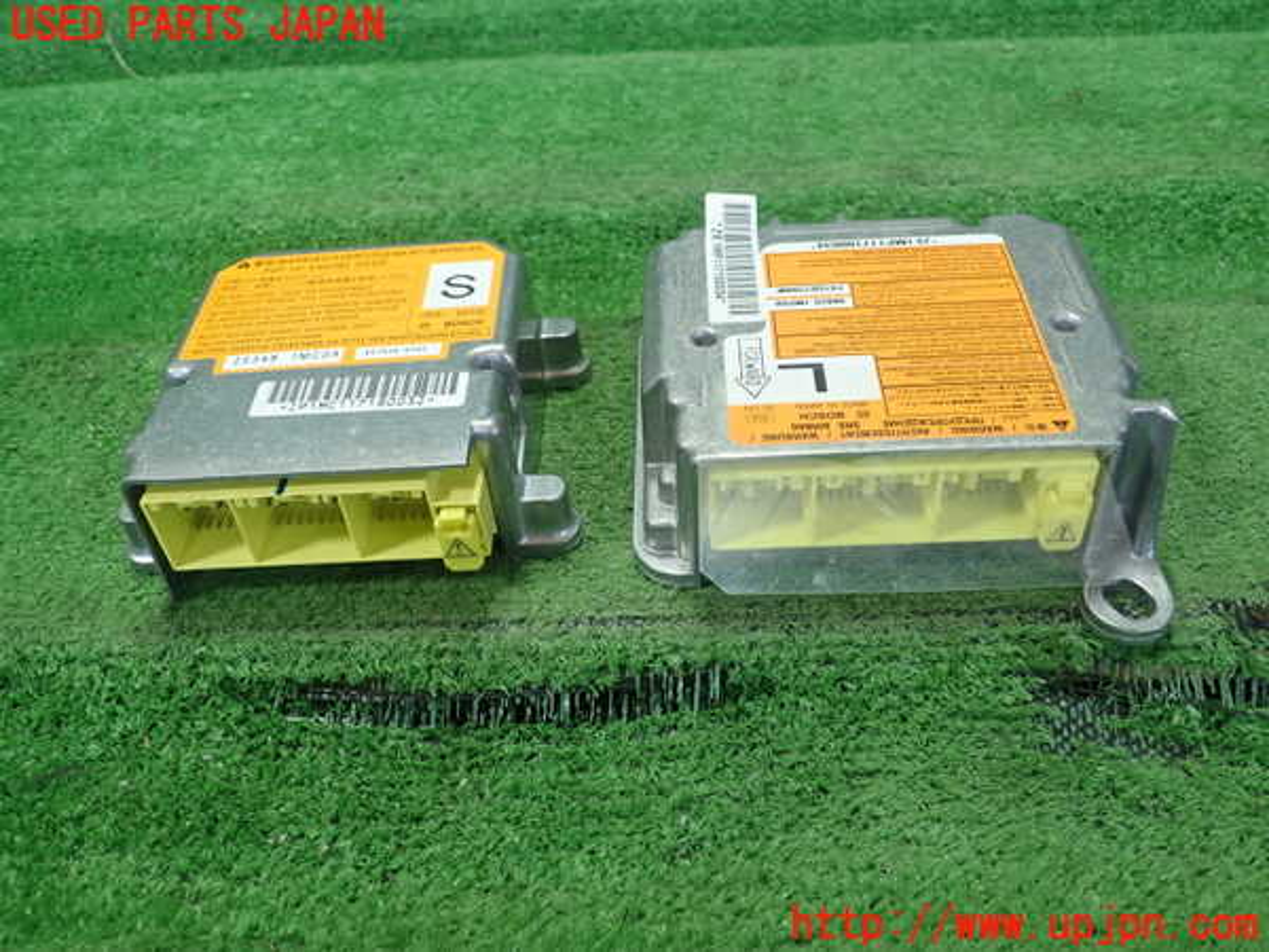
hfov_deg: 60.0
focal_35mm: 30
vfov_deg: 46.8
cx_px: 634
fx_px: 1100
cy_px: 476
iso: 250
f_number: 2.3
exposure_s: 1/125
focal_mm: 5.5
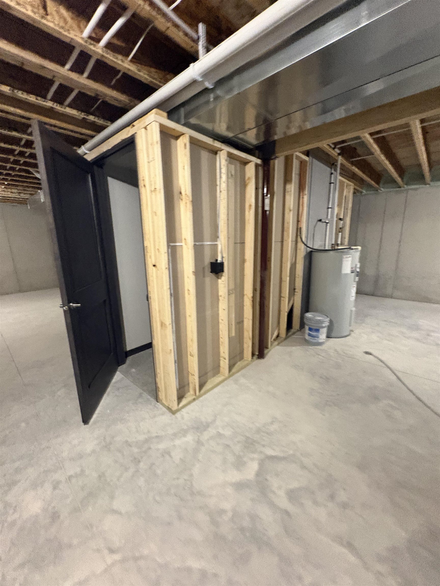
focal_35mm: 14
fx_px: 237
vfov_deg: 102.1
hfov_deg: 85.7
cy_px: 293
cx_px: 220
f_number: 2.2
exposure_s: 1/60
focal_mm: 2.22
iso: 800
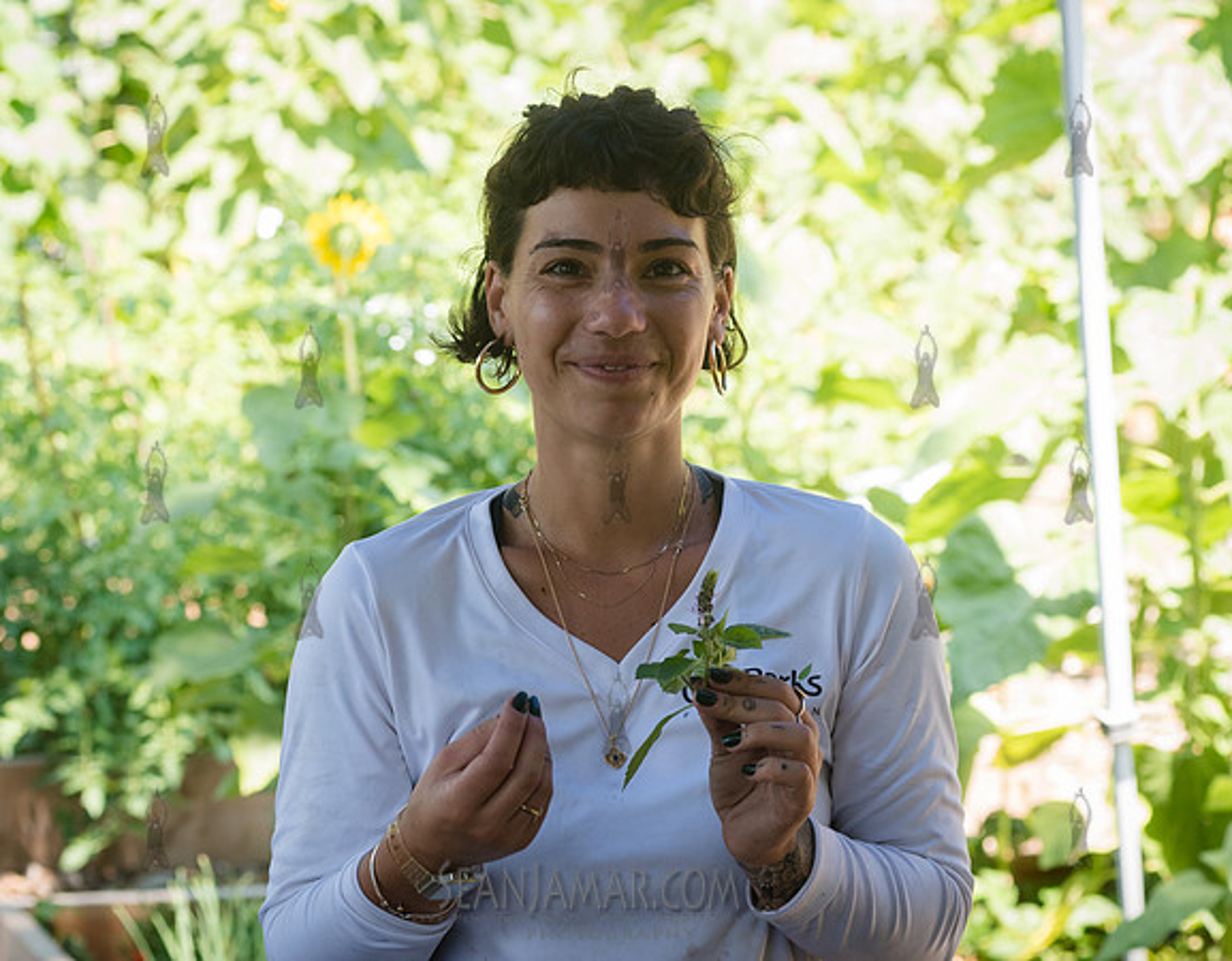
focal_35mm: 107
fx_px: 3880
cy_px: 378
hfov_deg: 18.0
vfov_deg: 14.1
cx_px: 545
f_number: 5.6
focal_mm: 80
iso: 500
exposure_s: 1/200
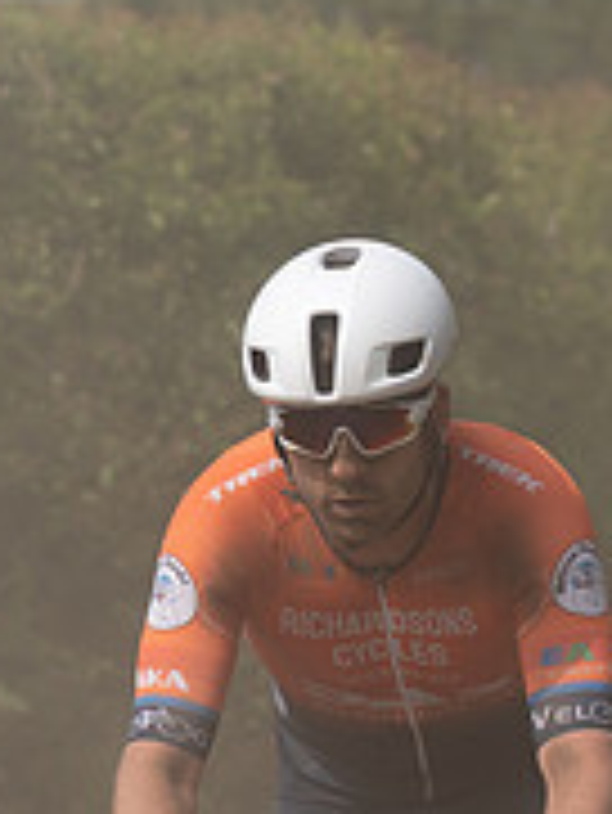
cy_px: 647
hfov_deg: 2.3
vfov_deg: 3.1
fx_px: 15045
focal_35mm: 639
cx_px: 517
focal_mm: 122
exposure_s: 1/1000
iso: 160
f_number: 5
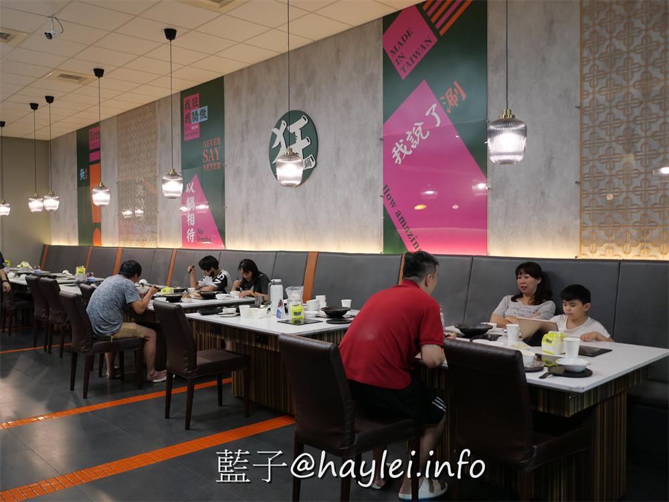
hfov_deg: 60.0
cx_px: 334
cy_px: 251
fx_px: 580
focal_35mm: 30
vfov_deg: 46.8
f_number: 1.7
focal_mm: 15
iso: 400
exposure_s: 1/125
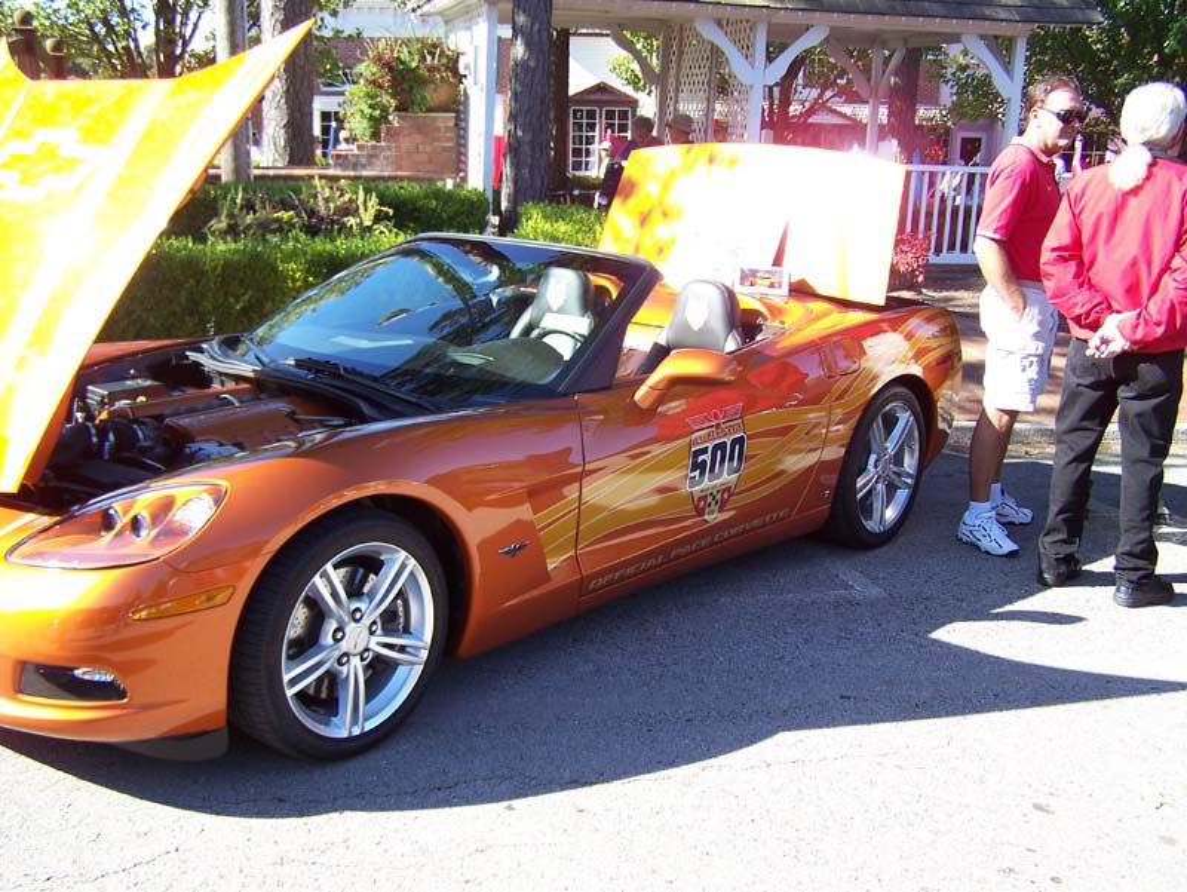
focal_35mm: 38
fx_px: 1304
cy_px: 446
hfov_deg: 49.0
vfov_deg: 37.8
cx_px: 594
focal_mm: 6.3
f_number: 2.8
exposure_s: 1/250
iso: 80
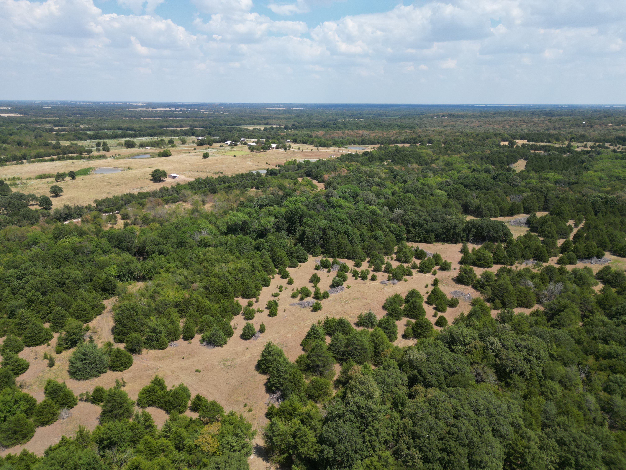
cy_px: 235
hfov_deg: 71.6
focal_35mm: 24
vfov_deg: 56.8
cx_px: 313
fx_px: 434
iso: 120
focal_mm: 6.72
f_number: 1.7
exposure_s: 1/3000
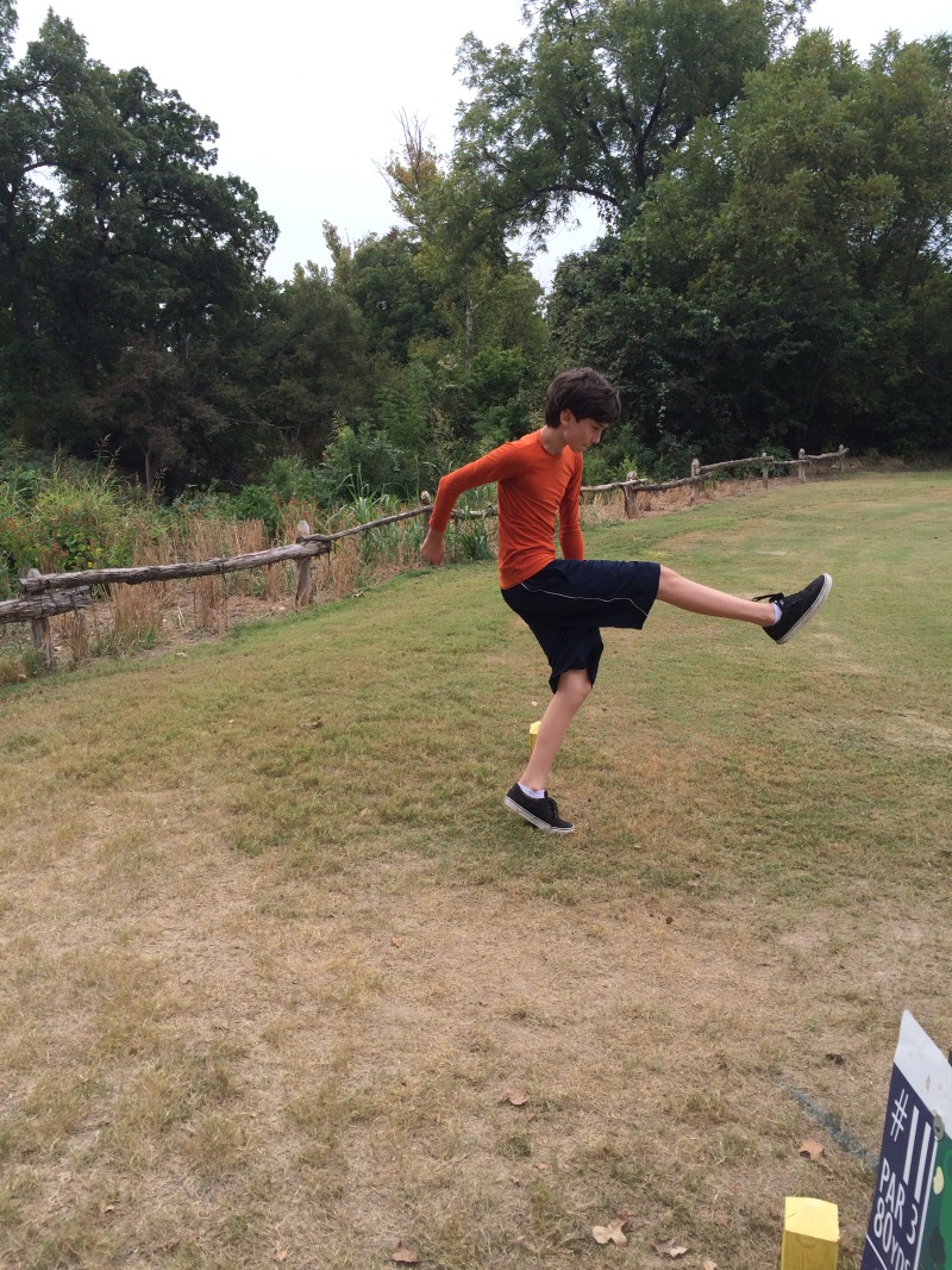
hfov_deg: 48.2
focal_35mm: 29
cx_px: 476
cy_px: 635
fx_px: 1063
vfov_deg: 61.6
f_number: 2.2
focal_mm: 4.15
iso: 32
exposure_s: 1/746
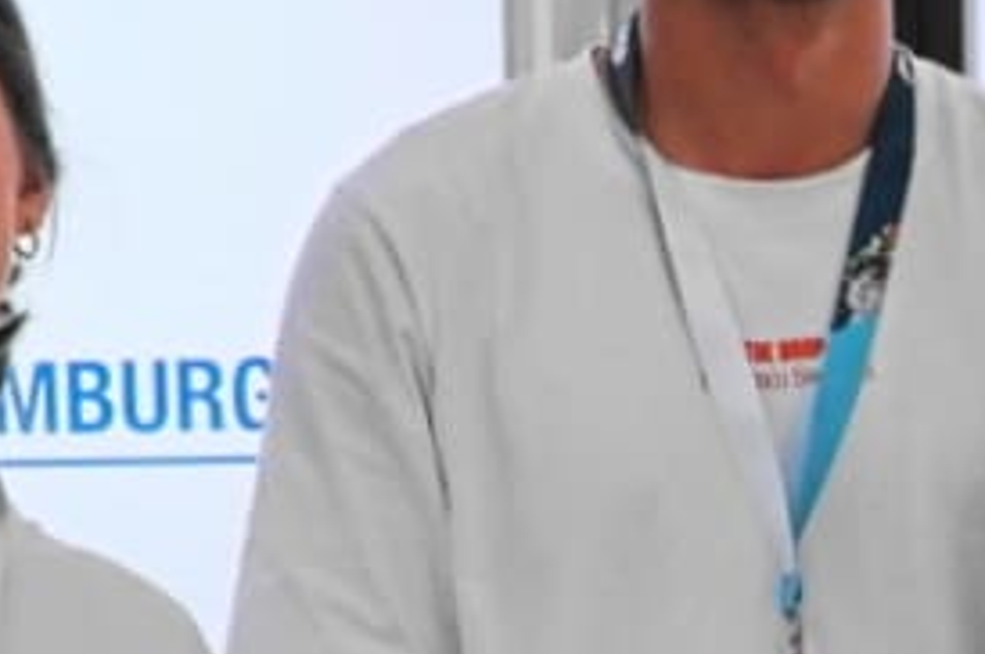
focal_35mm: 207
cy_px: 1364
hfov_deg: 9.7
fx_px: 5665
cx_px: 1305
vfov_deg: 6.4
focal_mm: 21
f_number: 9
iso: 320
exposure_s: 1/40
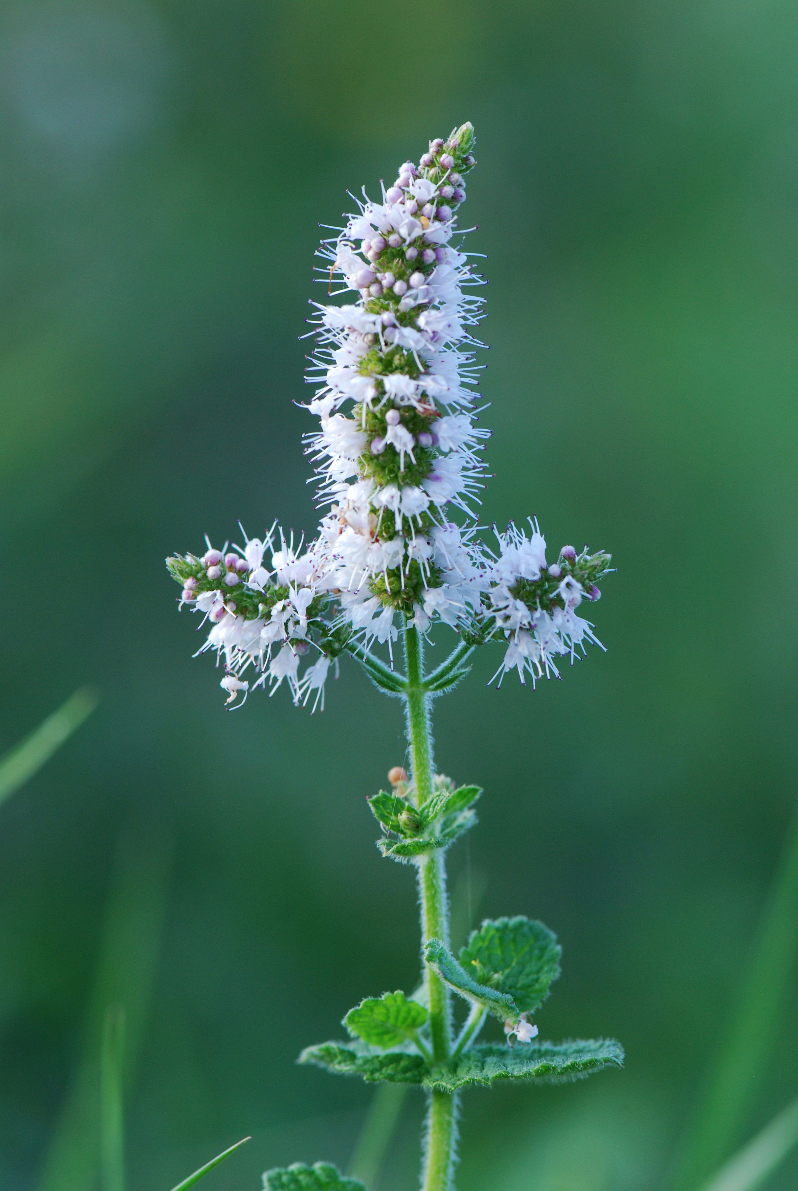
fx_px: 5222
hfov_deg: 8.7
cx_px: 399
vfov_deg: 13.0
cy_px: 596
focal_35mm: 158
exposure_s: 1/200
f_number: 7.1
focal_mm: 105
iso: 400
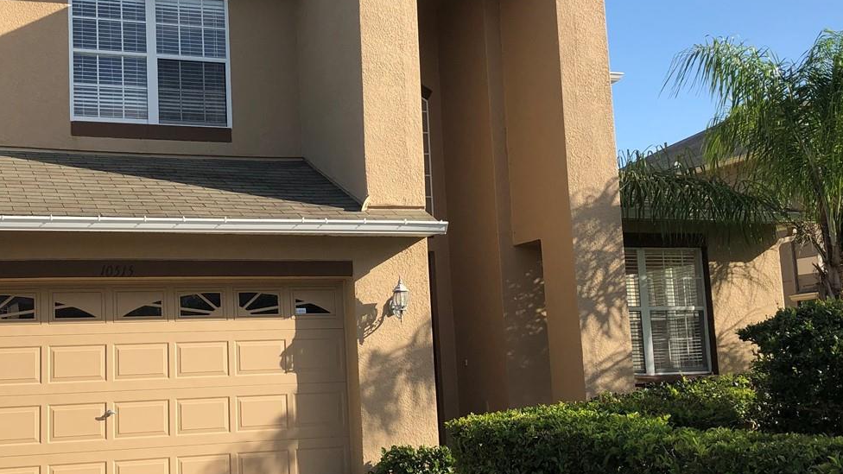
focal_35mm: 50
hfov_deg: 40.9
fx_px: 1118
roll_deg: +2.3
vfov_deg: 23.9
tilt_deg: +11.0
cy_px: 217
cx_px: 301
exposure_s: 1/1143
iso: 20
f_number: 1.8
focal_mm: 3.99
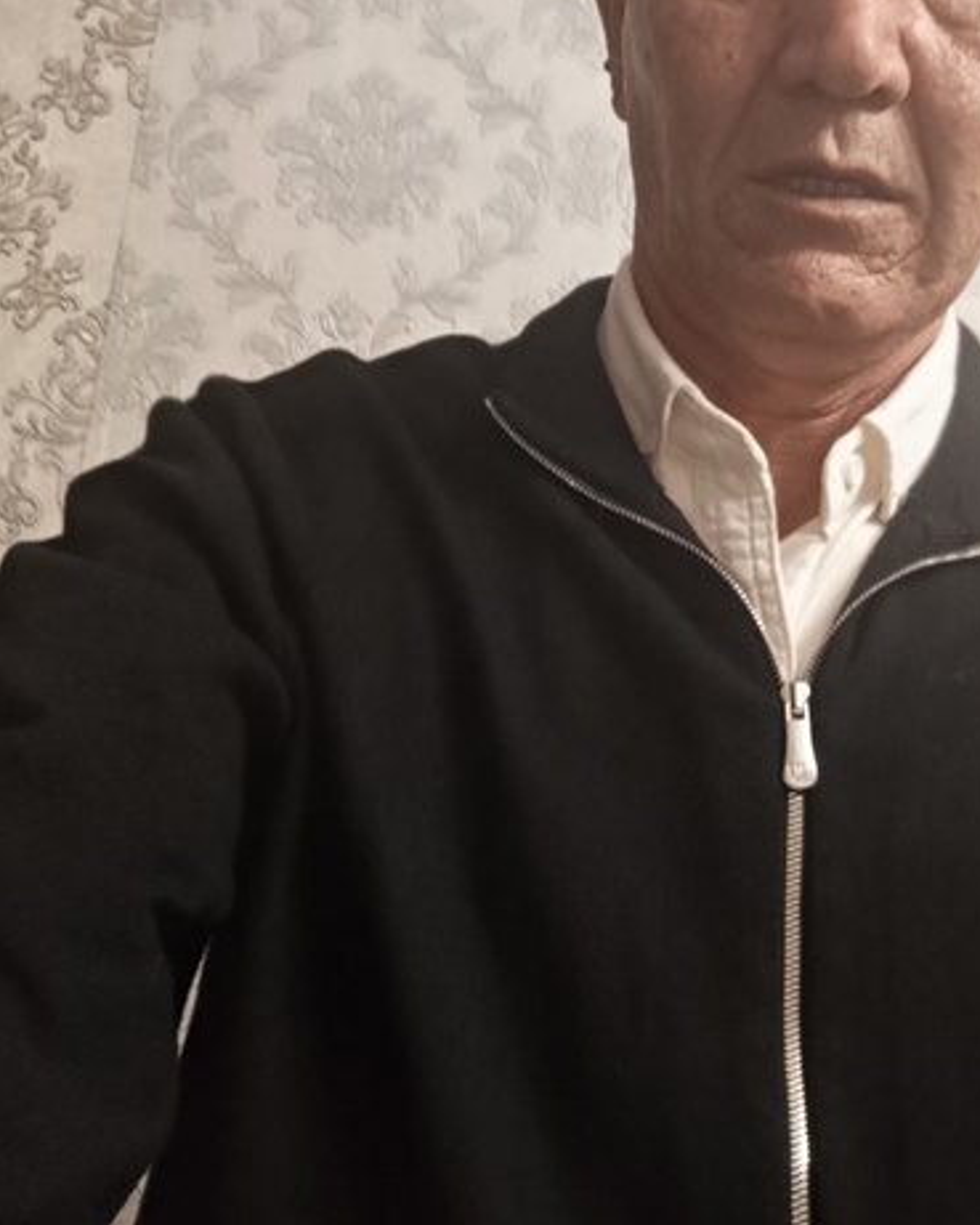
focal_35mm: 44
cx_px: 709
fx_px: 1595
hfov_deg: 33.6
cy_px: 186
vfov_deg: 39.7
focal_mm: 2.78
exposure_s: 1/33.3
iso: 232
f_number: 2
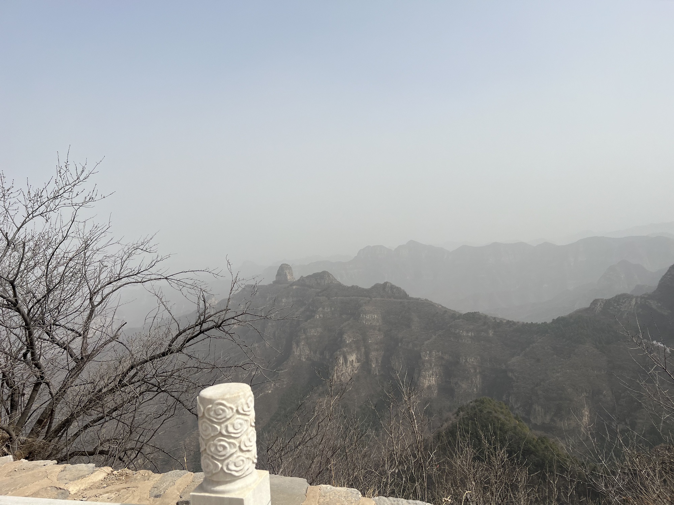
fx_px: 506
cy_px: 252
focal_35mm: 26
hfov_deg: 67.3
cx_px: 337
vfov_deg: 53.1
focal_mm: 5.7
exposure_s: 1/6993
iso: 50
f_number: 1.5
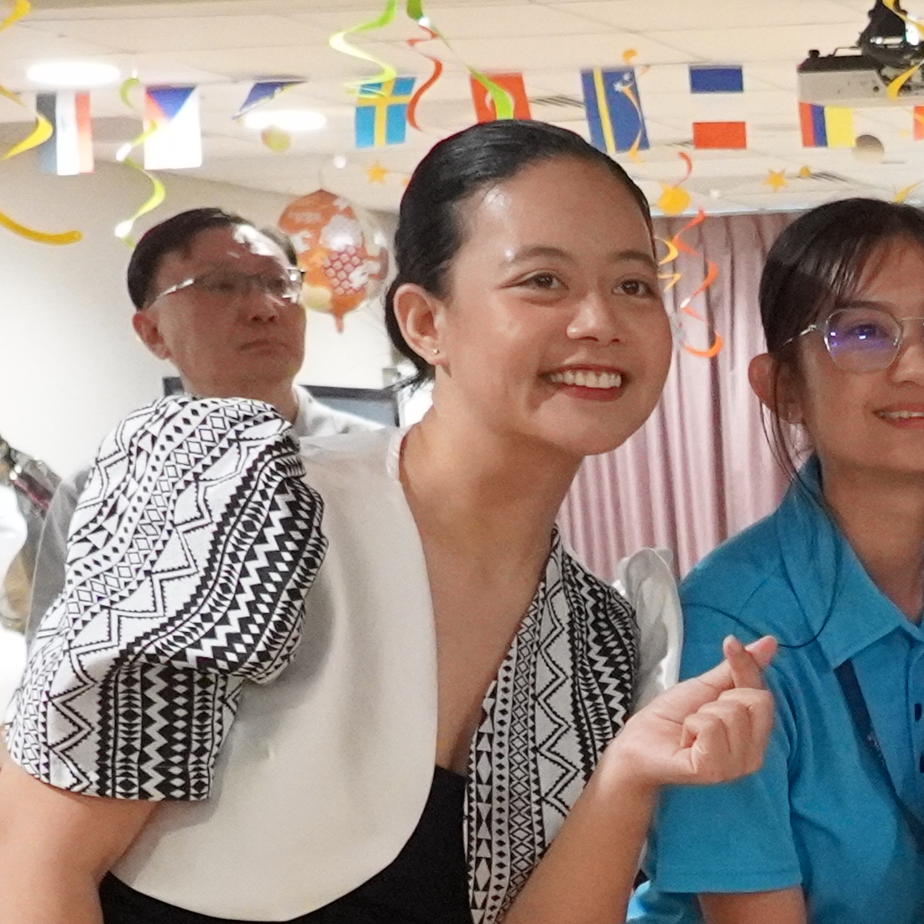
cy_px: 1142
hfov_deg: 12.1
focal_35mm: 125
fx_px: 3775
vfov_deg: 13.5
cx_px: 1953
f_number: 4
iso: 4000
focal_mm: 18
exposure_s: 1/160
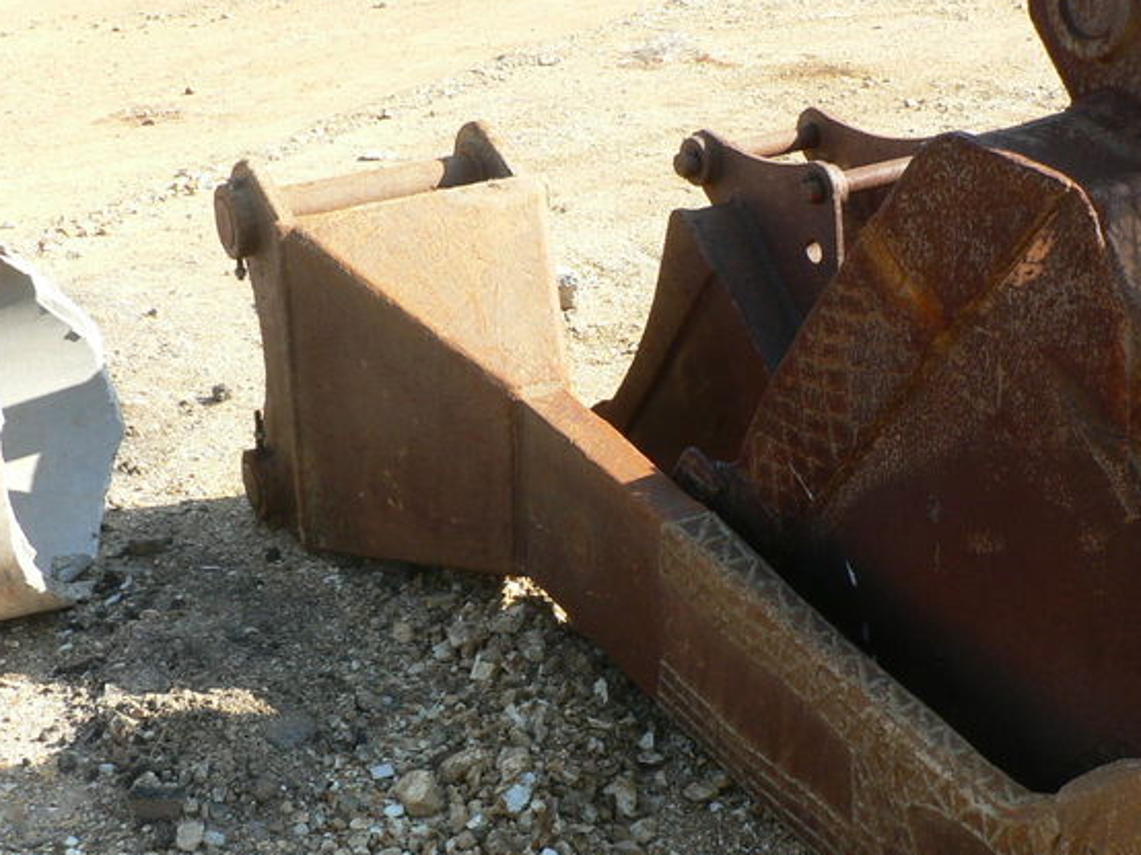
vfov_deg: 28.0
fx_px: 1713
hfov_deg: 36.7
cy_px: 499
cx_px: 663
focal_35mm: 52
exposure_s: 1/125
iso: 80
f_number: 4
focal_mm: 6
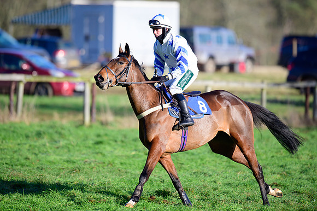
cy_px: 106
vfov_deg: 3.4
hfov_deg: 5.2
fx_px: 3520
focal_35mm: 400
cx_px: 158
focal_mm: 400
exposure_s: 1/2000
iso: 400
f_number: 5
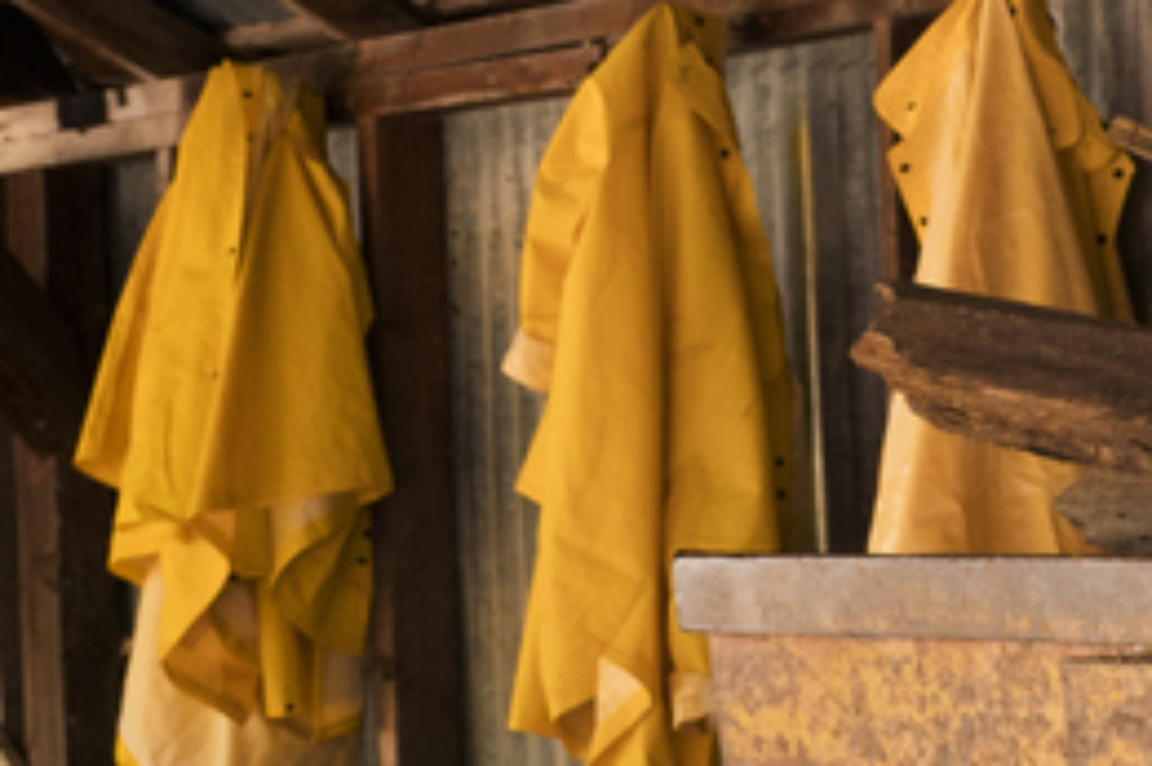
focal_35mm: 140
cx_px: 1635
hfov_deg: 13.9
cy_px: 996
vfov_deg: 9.6
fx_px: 4477
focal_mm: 29
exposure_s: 1/100
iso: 800
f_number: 7.1
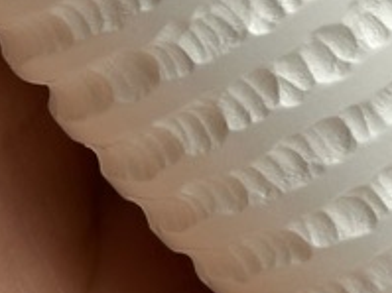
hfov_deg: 6.3
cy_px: -181
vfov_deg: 4.8
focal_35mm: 309
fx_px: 3497
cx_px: 749
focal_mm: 6.86
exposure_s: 1/797
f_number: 1.78
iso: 64
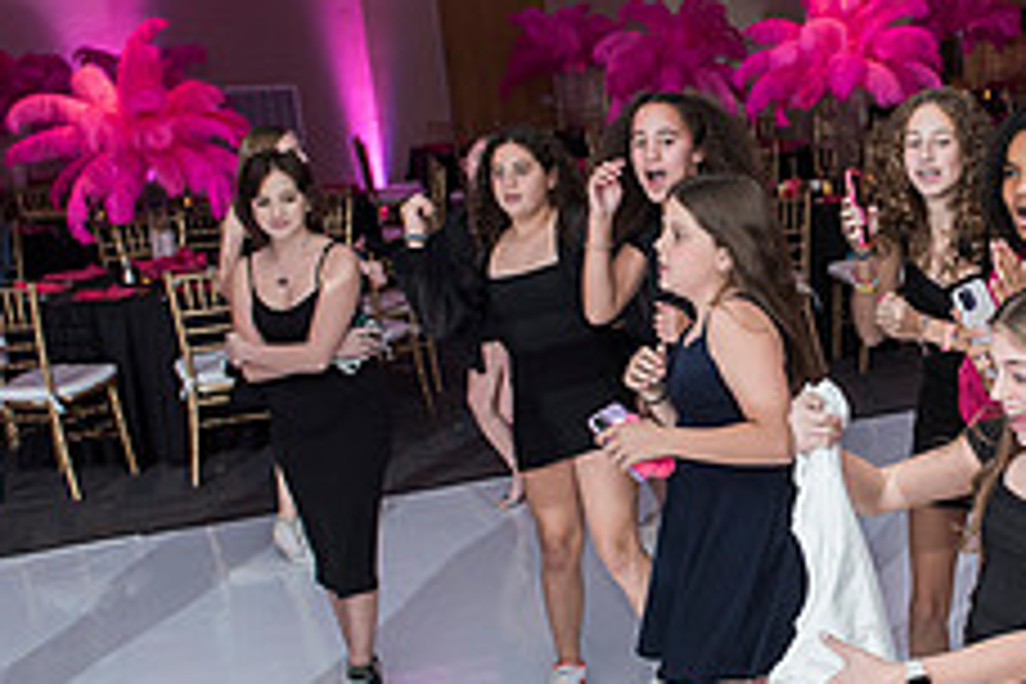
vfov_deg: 22.2
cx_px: 814
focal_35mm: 61
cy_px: 416
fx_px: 1738
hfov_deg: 32.0
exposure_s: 1/100
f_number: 4
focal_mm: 24
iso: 1250
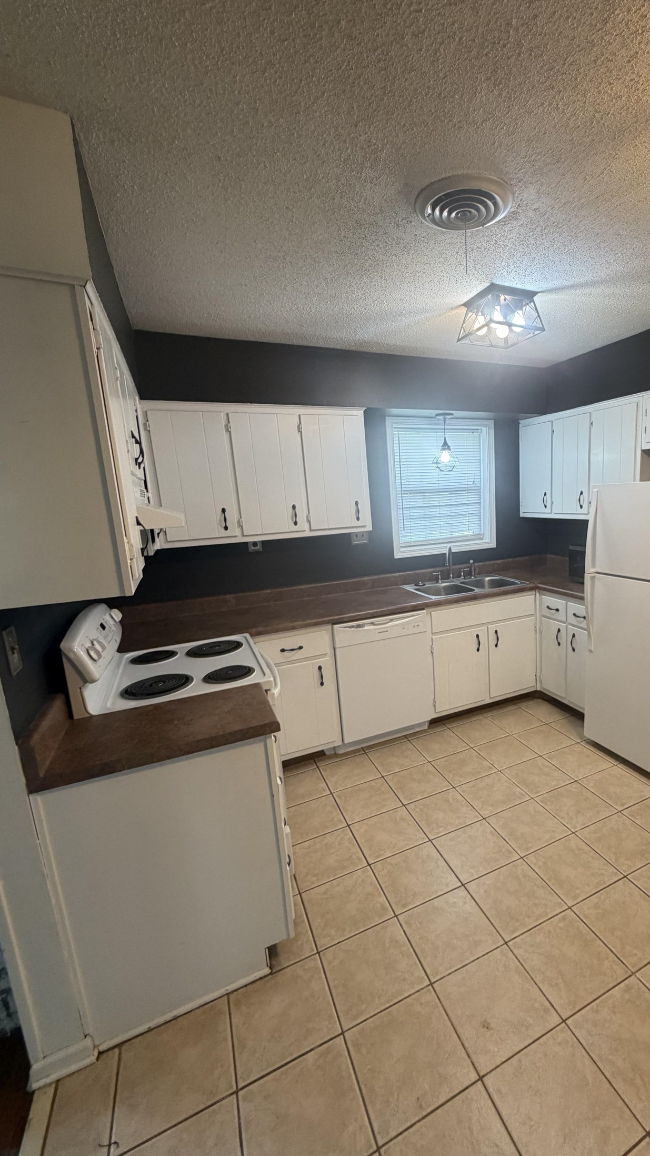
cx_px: 434
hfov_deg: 65.3
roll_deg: +3.7
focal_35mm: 16
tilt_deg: -10.2
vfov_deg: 99.4
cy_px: 591
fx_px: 490
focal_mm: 2.22
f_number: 2.2
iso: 250
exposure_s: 1/120
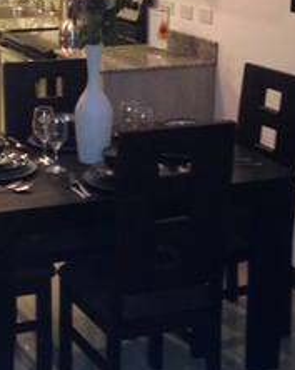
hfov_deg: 16.5
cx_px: 102
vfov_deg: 20.4
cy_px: 85
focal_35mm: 93
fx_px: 1017
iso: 250
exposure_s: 1/20
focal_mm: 4.12
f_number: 2.4
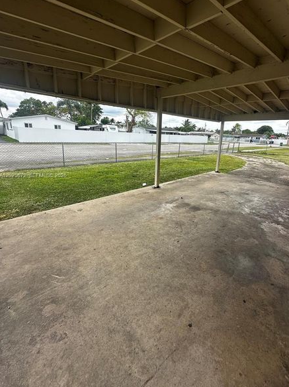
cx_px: 164
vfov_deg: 94.3
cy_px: 176
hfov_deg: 77.6
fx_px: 178
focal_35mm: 16
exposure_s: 1/807
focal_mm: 2.22
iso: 40
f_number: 2.2
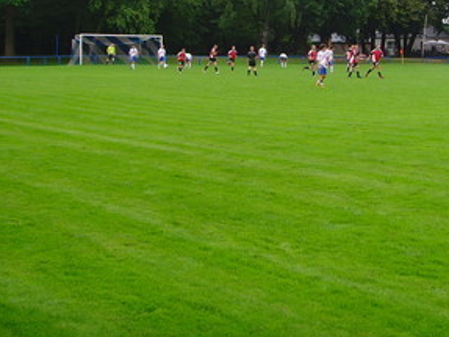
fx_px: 882
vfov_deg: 21.3
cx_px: 311
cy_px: 62
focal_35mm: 68
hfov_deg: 28.3
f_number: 3.5
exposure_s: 1/125
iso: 80
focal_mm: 6.6
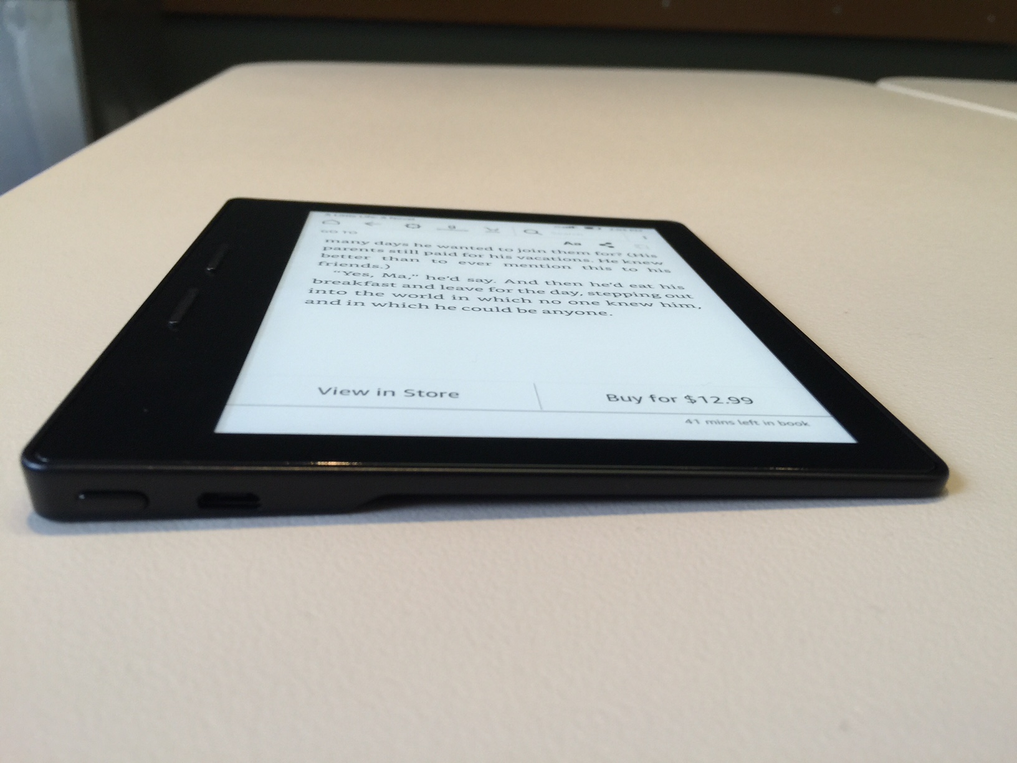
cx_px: 508
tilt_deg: -22.7
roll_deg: -2.9
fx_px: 852
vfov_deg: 48.2
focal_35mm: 29
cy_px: 382
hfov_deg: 61.7
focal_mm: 4.15
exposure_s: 1/30
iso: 32
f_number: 2.2
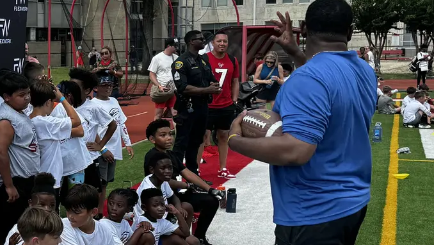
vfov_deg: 16.3
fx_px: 852
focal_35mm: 74
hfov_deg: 26.1
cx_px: -61
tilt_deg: -5.7
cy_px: 130
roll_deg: +0.9
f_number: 1.78
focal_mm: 6.76
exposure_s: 1/2041
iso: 80
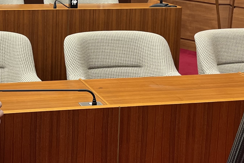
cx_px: 46
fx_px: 549
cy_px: 8
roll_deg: -2.0
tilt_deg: -7.7
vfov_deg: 16.6
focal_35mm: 81
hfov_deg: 24.6
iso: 125
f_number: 1.6
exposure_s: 1/60
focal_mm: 5.1
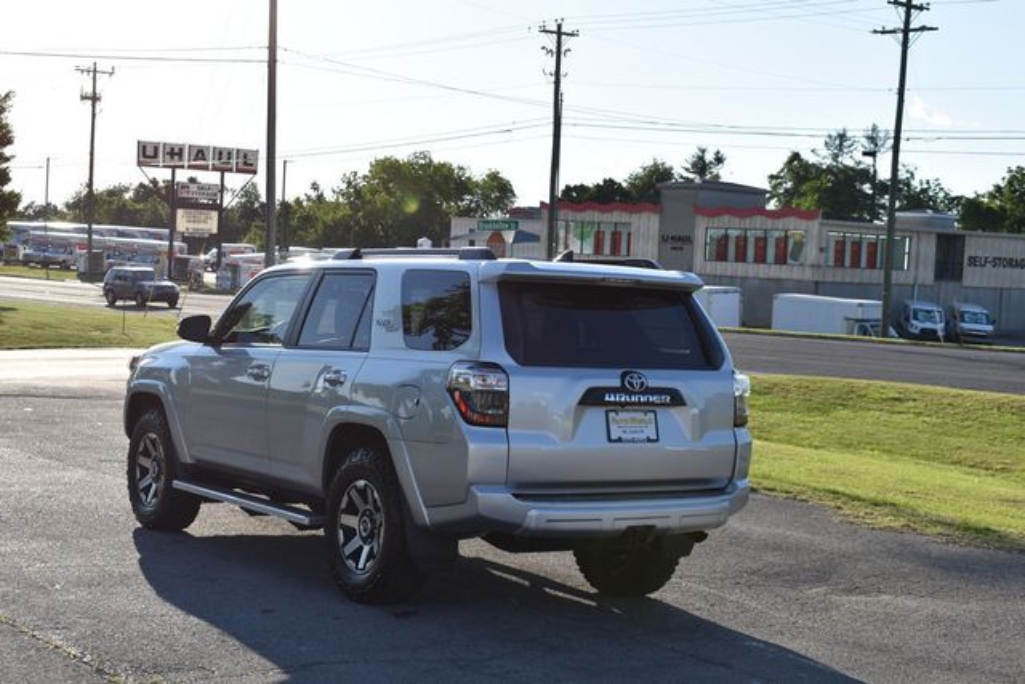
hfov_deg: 35.0
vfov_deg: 23.8
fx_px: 1623
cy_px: 342
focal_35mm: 57
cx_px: 512
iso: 100
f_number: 8
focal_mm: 38
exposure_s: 1/250
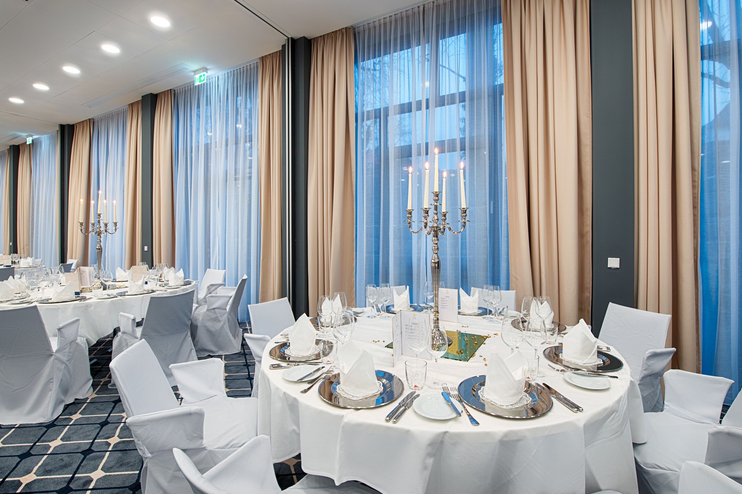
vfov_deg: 70.4
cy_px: 236
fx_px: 350
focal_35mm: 17
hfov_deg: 93.2
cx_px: 384
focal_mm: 16
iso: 100
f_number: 8
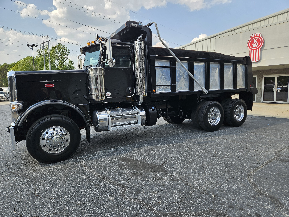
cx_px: 144
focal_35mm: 23
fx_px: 192
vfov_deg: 58.9
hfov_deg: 73.9
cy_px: 108
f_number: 1.8
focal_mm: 5.4
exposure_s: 1/885
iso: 25
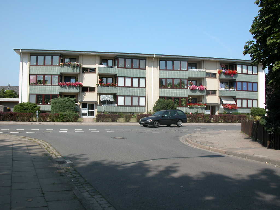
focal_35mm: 34
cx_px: 140
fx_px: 275
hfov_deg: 54.0
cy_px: 105
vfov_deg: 41.8
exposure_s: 1/327
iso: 100
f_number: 6.3
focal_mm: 8.9
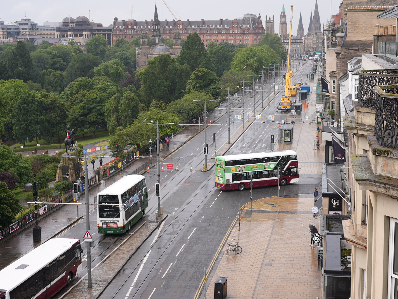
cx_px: 219
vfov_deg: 24.4
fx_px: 690
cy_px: 151
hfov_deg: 32.2
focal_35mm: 60
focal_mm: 55
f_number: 4
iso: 200
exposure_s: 1/400
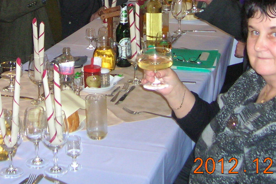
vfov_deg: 16.3
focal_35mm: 81
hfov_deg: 25.0
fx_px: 621
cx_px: 102
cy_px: -22
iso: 137
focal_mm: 5.7
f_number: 2.9
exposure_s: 1/60.1
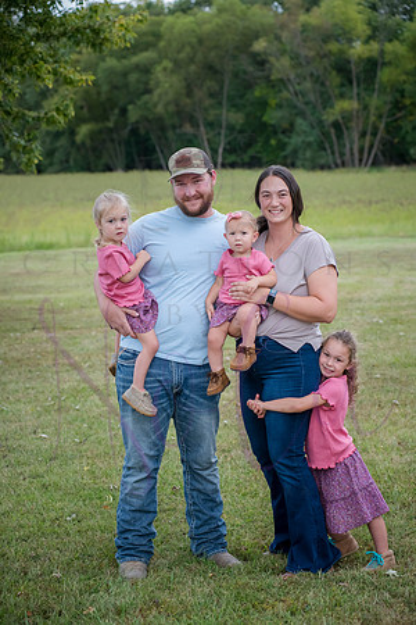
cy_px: 312
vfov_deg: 25.4
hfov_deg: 17.1
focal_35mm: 80
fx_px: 1387
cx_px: 208
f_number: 5
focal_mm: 80
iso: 400
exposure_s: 1/400
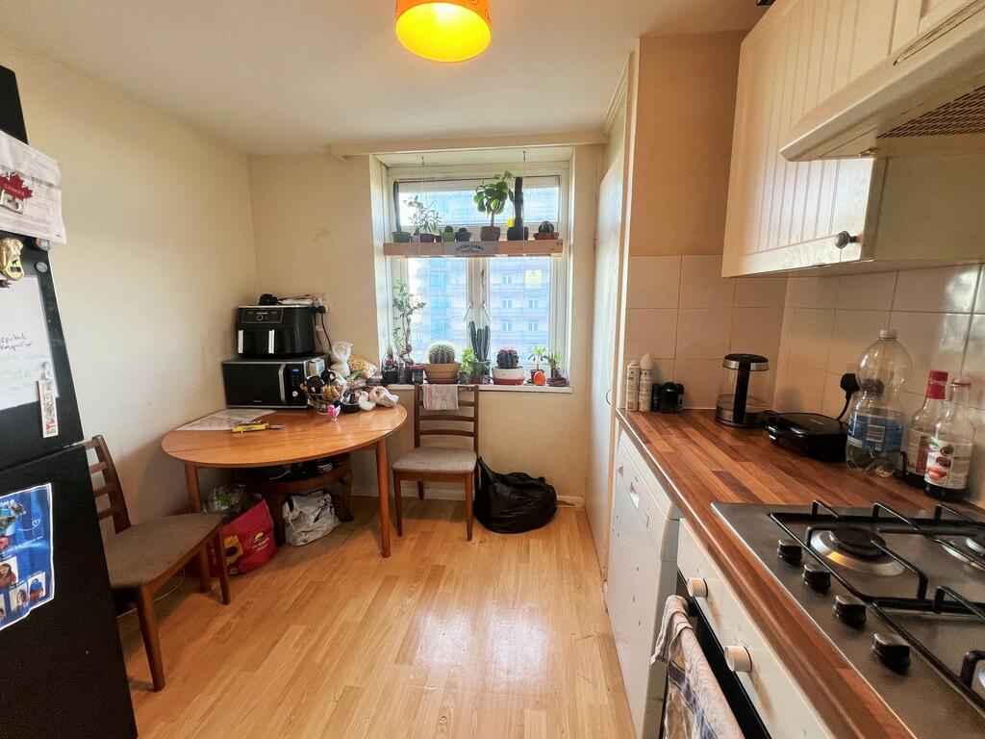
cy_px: 370
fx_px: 370
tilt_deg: -9.4
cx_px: 492
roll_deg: -1.1
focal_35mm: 13
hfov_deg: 106.2
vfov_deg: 89.9
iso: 80
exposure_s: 1/99
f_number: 1.8
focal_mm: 1.57
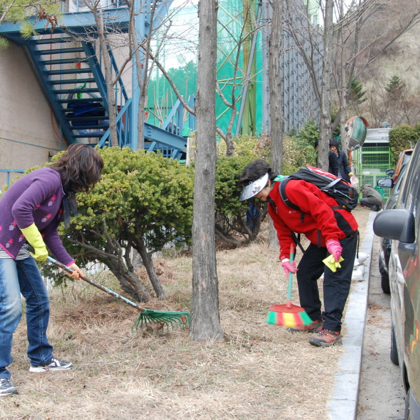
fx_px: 741
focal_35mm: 54
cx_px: 147
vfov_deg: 31.6
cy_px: 211
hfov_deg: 31.4
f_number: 4.5
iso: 250
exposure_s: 1/80
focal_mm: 28
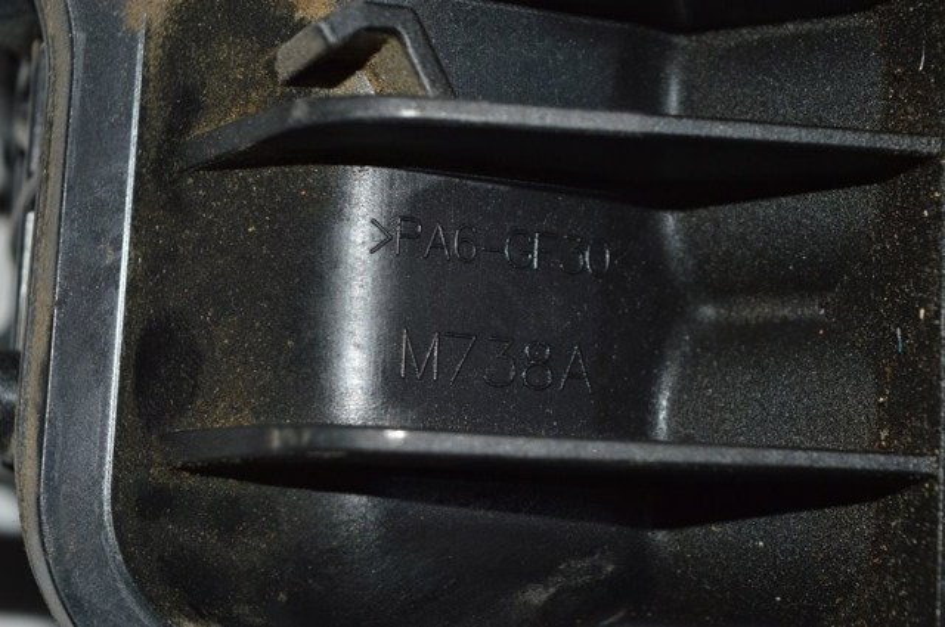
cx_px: 472
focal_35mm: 82
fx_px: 2163
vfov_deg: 16.5
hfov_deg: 24.6
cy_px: 314
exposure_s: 1/60
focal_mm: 55
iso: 100
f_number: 8
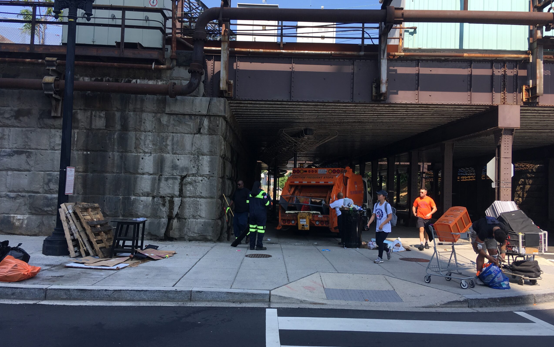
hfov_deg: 61.2
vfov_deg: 40.6
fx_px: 468
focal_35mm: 31
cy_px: 160
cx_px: 279
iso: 25
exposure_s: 1/646
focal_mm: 4.15
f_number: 2.2
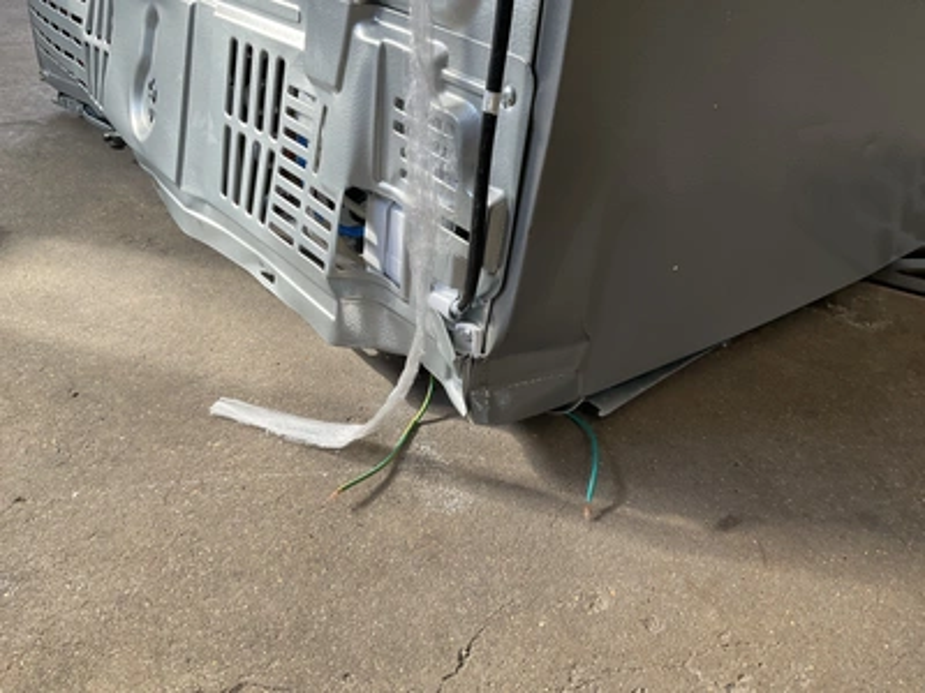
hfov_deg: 61.7
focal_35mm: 29
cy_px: 346
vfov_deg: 48.2
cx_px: 462
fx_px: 775
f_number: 1.8
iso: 64
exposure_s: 1/120
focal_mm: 3
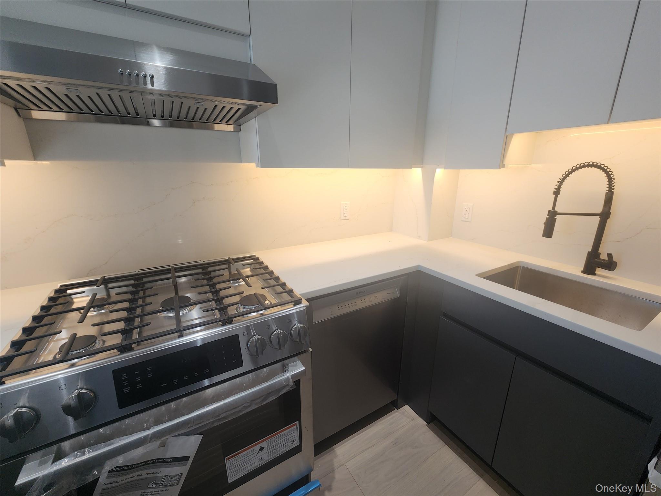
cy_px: 248
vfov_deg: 89.9
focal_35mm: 13
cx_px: 330
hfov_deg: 106.2
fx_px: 248
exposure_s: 1/120
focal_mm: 2.2
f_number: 2.2
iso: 100
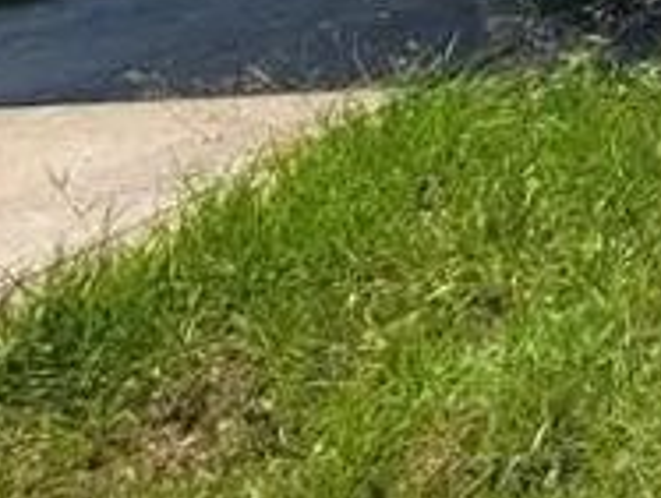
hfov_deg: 14.2
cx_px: 1675
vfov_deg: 14.9
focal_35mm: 71
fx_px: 1358
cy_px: -618
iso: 50
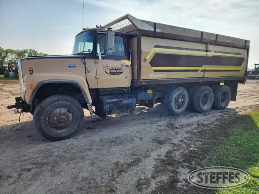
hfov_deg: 73.9
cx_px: 130
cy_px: 97
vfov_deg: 58.9
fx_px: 172
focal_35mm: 23
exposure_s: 1/859
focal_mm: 6.4
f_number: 1.8
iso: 12
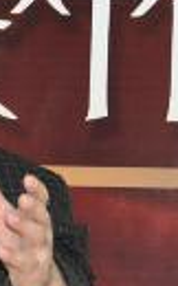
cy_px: 143
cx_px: -226
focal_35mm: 326
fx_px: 2536
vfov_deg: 6.4
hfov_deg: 4.0
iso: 1000
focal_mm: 62
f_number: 4.8
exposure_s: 1/60
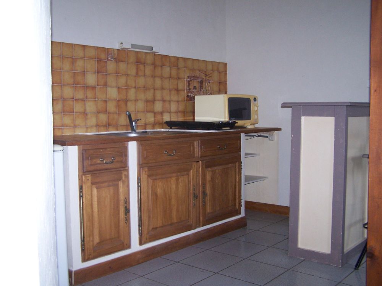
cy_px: 143
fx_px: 419
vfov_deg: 37.7
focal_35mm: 38
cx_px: 191
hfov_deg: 49.0
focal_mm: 6.3
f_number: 2.8
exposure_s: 1/60
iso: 140
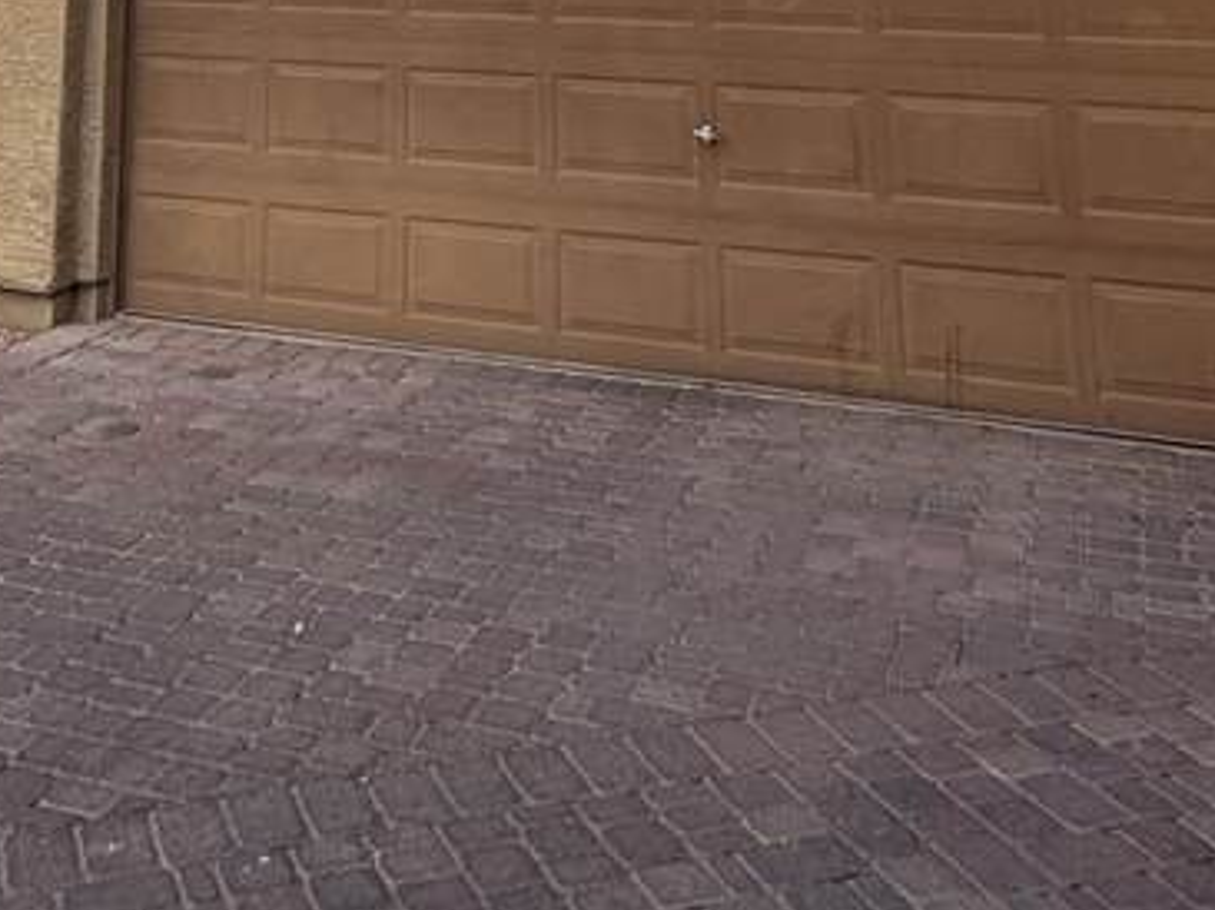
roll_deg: +0.1
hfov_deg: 38.4
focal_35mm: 49
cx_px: 375
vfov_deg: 22.6
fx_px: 1719
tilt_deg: +14.1
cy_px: -551
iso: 50
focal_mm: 2.22
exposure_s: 1/288
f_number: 2.2
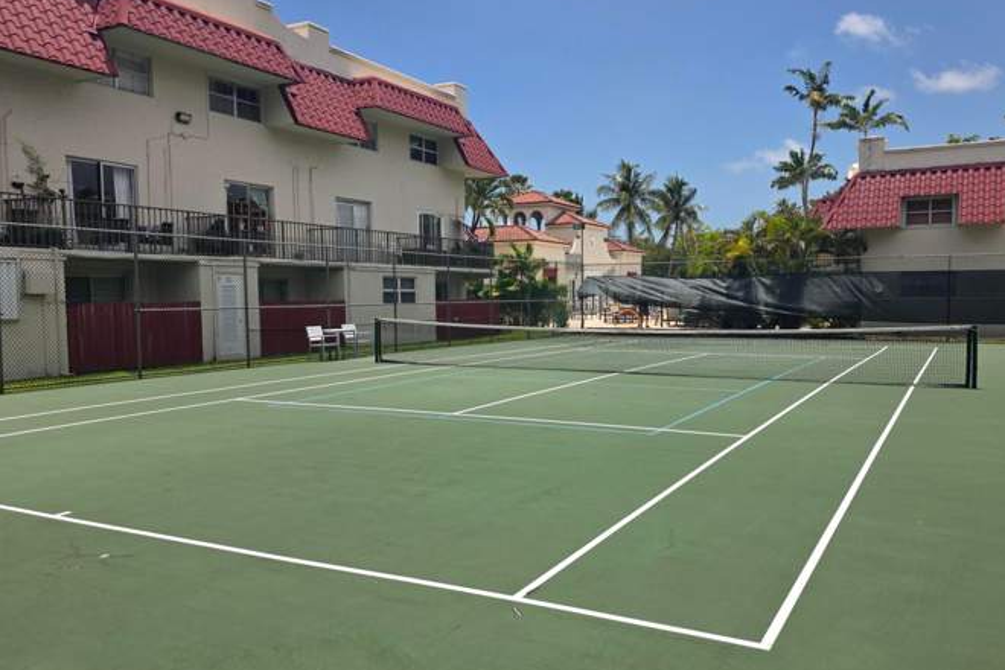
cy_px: 370
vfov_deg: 44.9
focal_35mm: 29
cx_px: 548
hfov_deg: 63.5
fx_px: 810
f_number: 1.7
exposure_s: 1/7944
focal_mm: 6.3
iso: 80
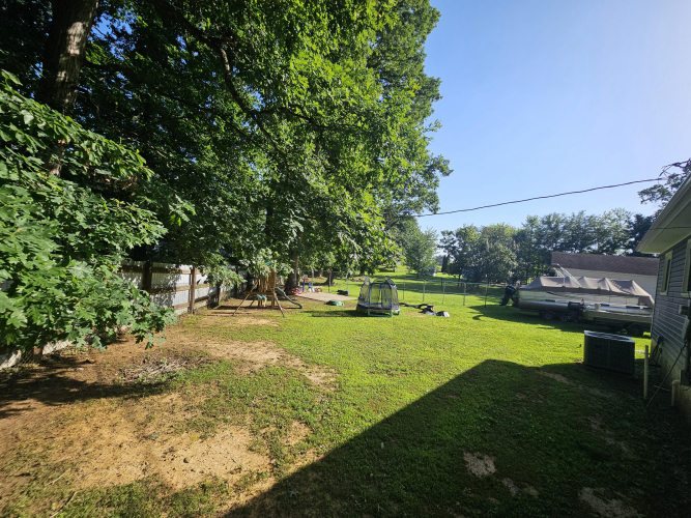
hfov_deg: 106.2
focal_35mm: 13
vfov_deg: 89.9
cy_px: 259
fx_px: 259
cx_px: 346
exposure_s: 1/1584
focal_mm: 2.2
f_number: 2.2
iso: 50
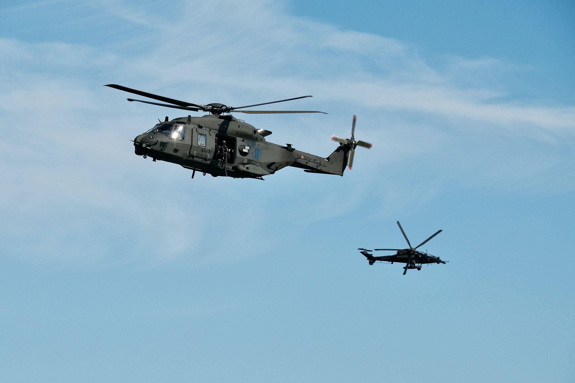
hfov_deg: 9.7
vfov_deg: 6.5
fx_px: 3386
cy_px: 192
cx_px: 288
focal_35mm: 212
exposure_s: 1/1500
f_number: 8
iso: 800
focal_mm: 141.3
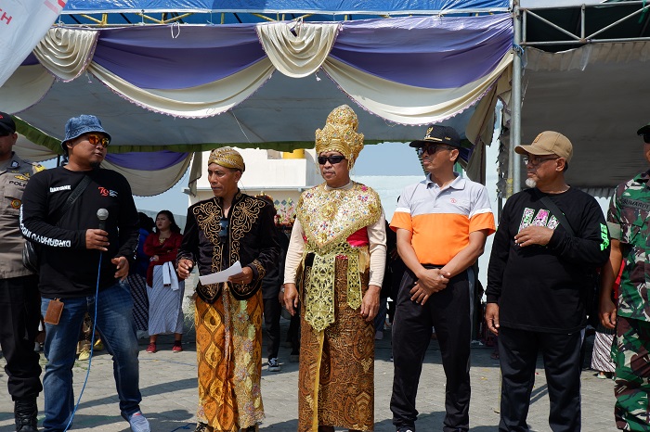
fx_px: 650
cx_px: 325
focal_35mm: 36
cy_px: 216
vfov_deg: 36.8
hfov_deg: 53.2
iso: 200
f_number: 8
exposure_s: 1/500
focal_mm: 24.9
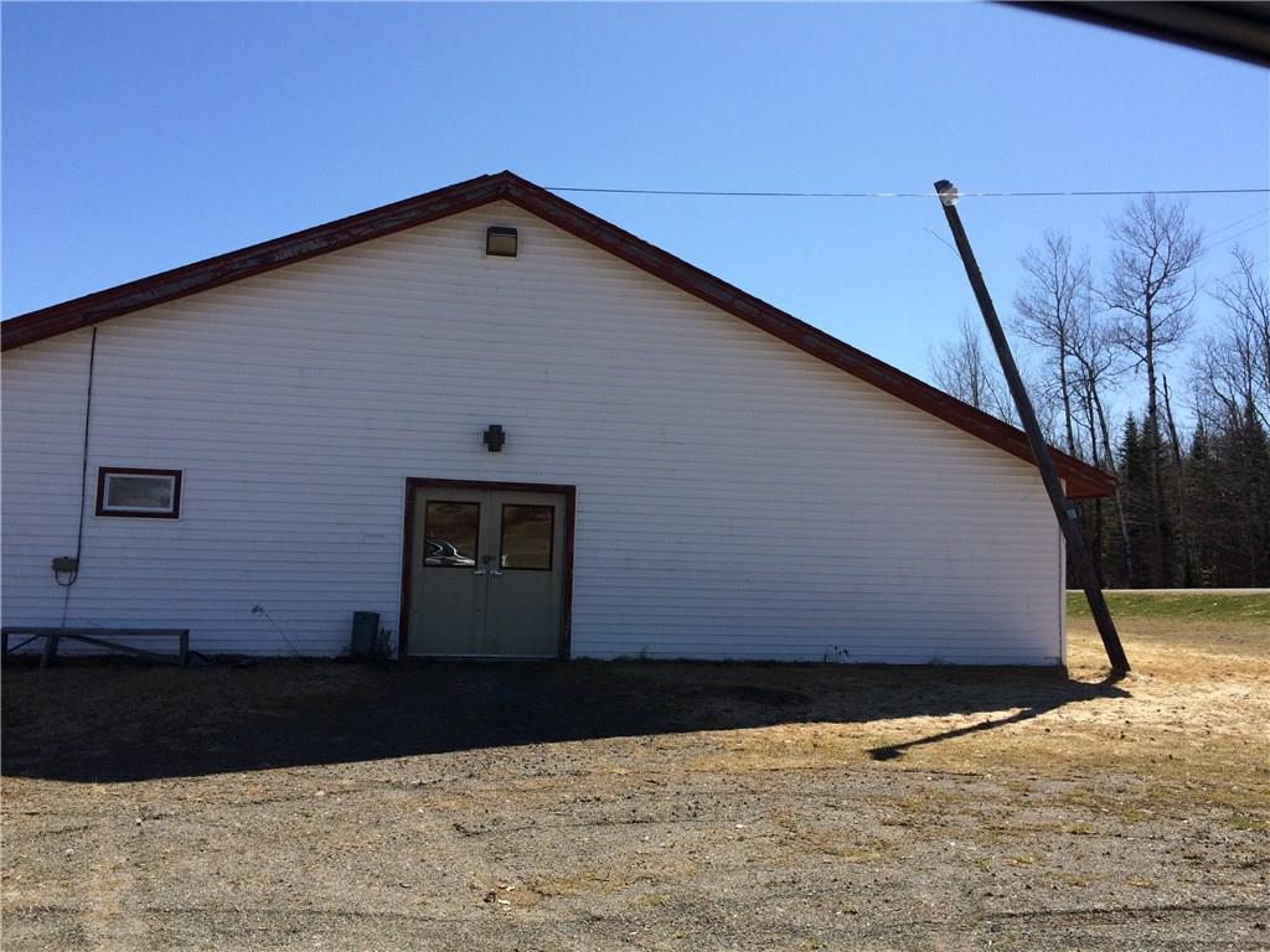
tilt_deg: +4.1
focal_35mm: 29
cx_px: 635
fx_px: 1064
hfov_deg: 61.7
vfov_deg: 48.2
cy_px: 476
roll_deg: -0.8
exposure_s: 1/2283
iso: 32
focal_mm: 4.15
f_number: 2.2
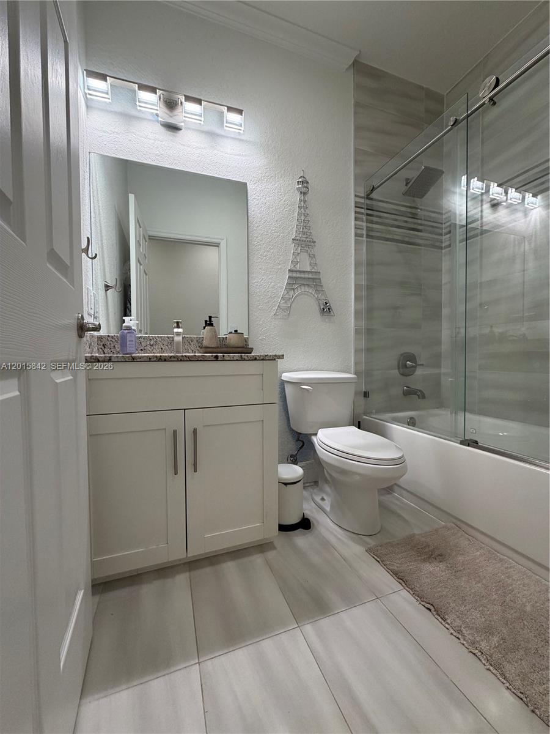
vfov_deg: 102.1
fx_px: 297
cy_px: 367
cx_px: 275
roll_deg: +1.4
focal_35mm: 14
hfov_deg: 85.7
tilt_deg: -2.1
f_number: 2.2
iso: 200
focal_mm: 2.22
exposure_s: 1/120
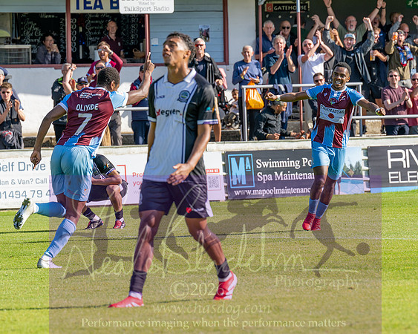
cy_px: 91
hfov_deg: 5.9
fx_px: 4055
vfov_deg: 4.7
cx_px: 33
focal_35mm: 328
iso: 400
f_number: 4
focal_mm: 125
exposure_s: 1/2500
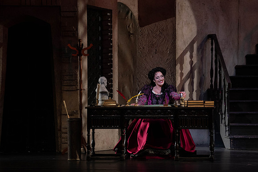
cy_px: 86
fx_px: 1434
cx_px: 129
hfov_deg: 10.3
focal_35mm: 200
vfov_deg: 6.9
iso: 3200
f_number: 7.1
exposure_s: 1/250
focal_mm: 200
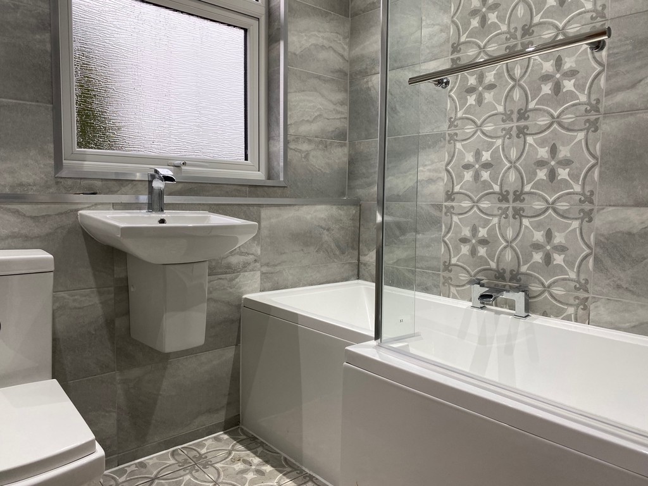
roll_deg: -1.1
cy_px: 243
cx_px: 324
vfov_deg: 53.1
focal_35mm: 26
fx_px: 487
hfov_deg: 67.3
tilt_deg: -4.8
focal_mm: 4.25
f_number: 1.8
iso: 100
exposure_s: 1/100
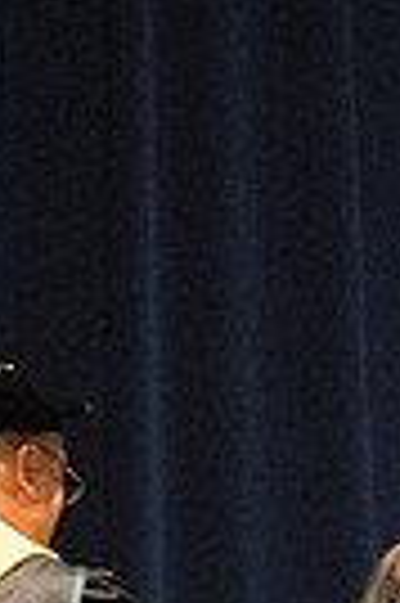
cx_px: 142
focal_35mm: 779
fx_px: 13016
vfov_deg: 2.6
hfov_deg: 1.8
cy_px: 932
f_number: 4.5
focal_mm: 155
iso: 8000
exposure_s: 1/250
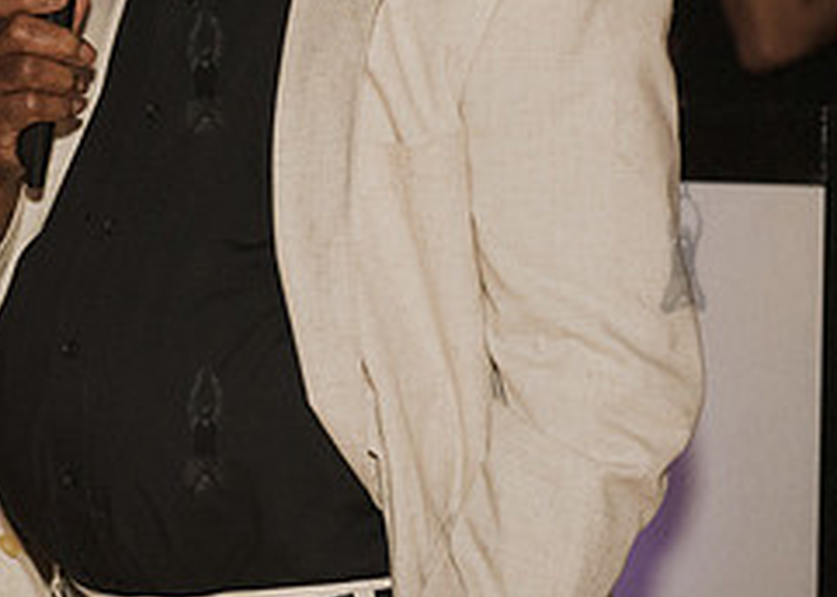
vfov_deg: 8.6
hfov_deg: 12.0
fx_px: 3945
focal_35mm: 166
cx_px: 63
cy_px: 20
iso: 2000
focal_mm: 62
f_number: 3.5
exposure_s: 1/320
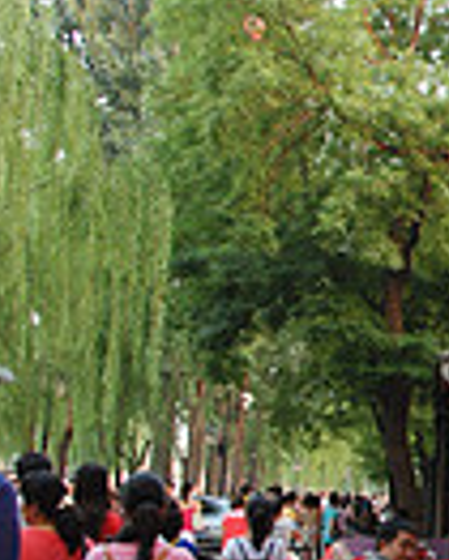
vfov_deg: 21.9
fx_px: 1443
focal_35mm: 87
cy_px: 333
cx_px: 631
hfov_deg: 16.4
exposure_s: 1/50
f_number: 3.5
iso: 250
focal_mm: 18
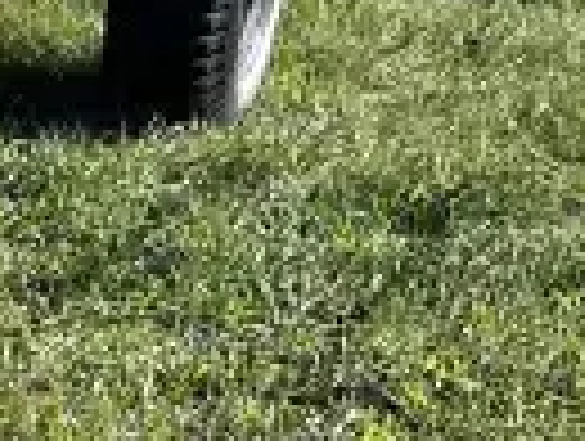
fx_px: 2997
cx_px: -1485
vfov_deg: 8.4
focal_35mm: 177
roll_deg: +4.0
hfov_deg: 8.3
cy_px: 410
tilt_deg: -18.8
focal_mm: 6.86
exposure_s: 1/2203
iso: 80
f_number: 1.78
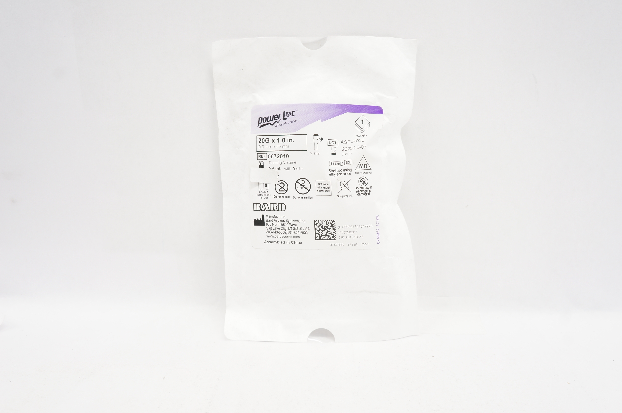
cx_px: 311
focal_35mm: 30
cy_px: 206
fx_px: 518
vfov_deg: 43.5
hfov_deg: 62.0
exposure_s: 1/30
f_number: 8
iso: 400
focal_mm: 20
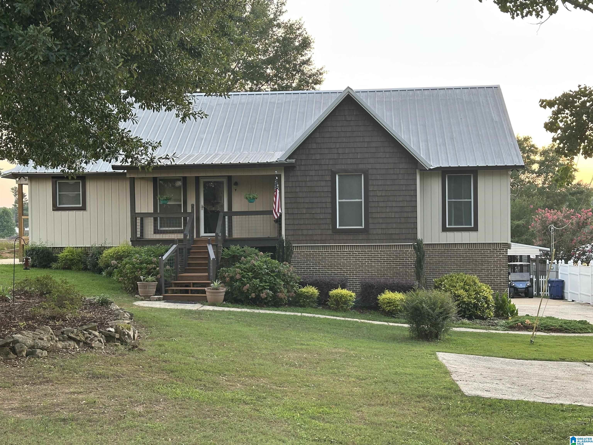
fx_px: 822
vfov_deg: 30.3
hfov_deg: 39.7
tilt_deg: +0.1
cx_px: 296
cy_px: 222
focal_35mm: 48
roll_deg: +0.5
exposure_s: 1/84
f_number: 1.78
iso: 80
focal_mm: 6.86
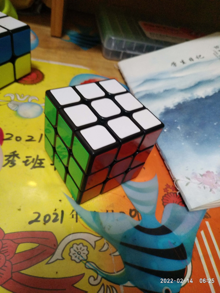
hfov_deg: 56.8
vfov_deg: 71.6
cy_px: 146
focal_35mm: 24
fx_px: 203
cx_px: 110
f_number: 1.9
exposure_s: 1/20
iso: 808
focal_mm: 3.94
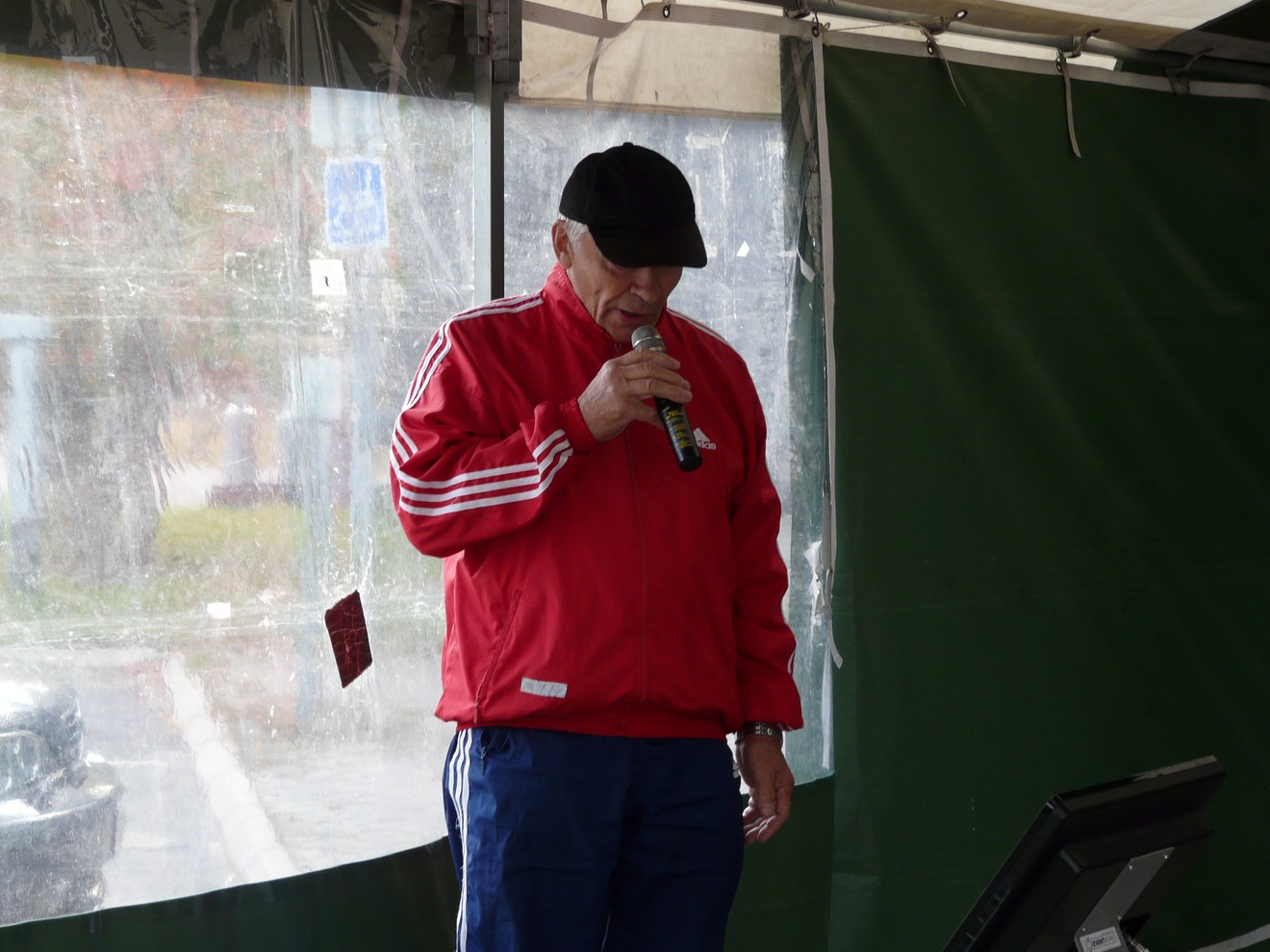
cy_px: 478
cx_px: 638
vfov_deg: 14.8
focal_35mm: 100
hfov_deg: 19.6
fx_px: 3669
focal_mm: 16.2
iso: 100
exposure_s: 1/50
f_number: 3.6
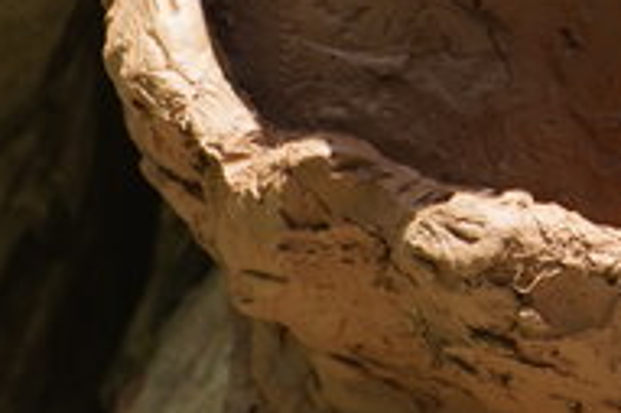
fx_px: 6170
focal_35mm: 358
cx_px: 644
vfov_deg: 3.7
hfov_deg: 5.7
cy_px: -849
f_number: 6.3
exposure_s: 1/200
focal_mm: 57
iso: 100
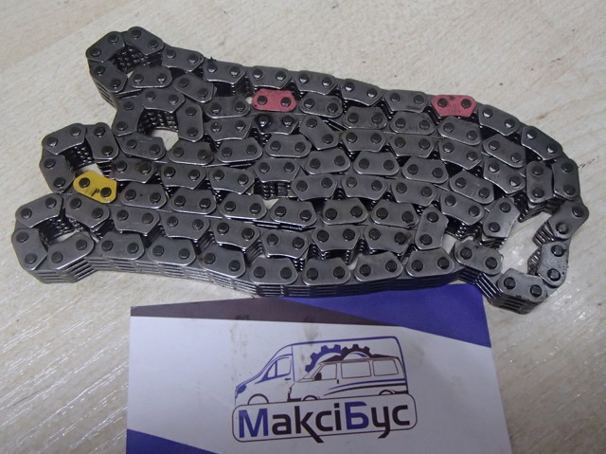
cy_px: 227
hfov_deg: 50.2
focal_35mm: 37
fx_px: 647
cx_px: 303
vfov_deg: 38.6
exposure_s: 1/50
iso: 800
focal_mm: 6.64
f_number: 4.7
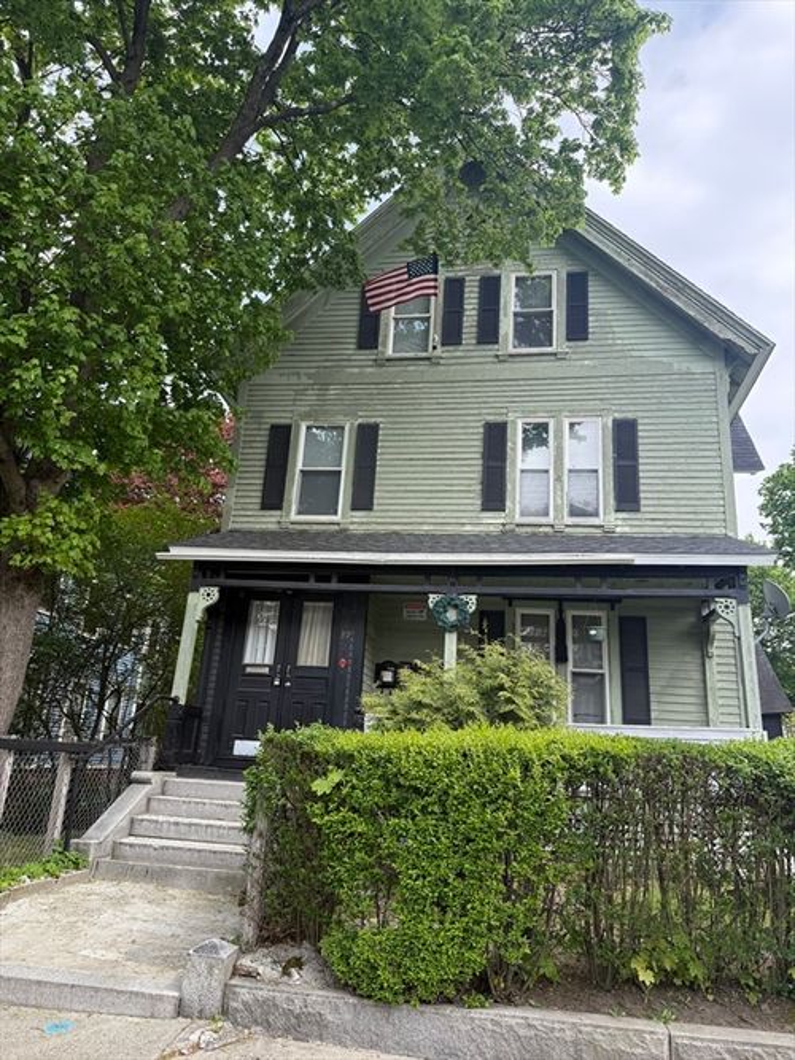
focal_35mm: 24
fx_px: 735
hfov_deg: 56.8
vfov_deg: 71.6
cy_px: 530
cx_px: 398
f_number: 1.78
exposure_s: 1/1046
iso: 100
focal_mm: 6.76
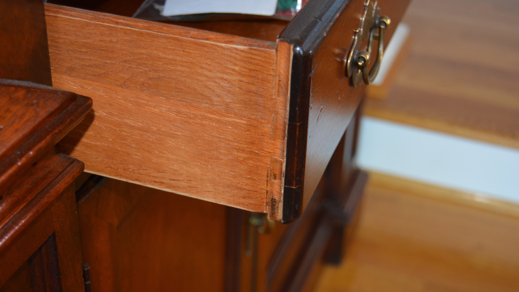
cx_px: 260
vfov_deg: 20.0
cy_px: 127
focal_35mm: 60
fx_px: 826
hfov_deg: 34.9
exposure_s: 1/60
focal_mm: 38
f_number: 4.8
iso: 720
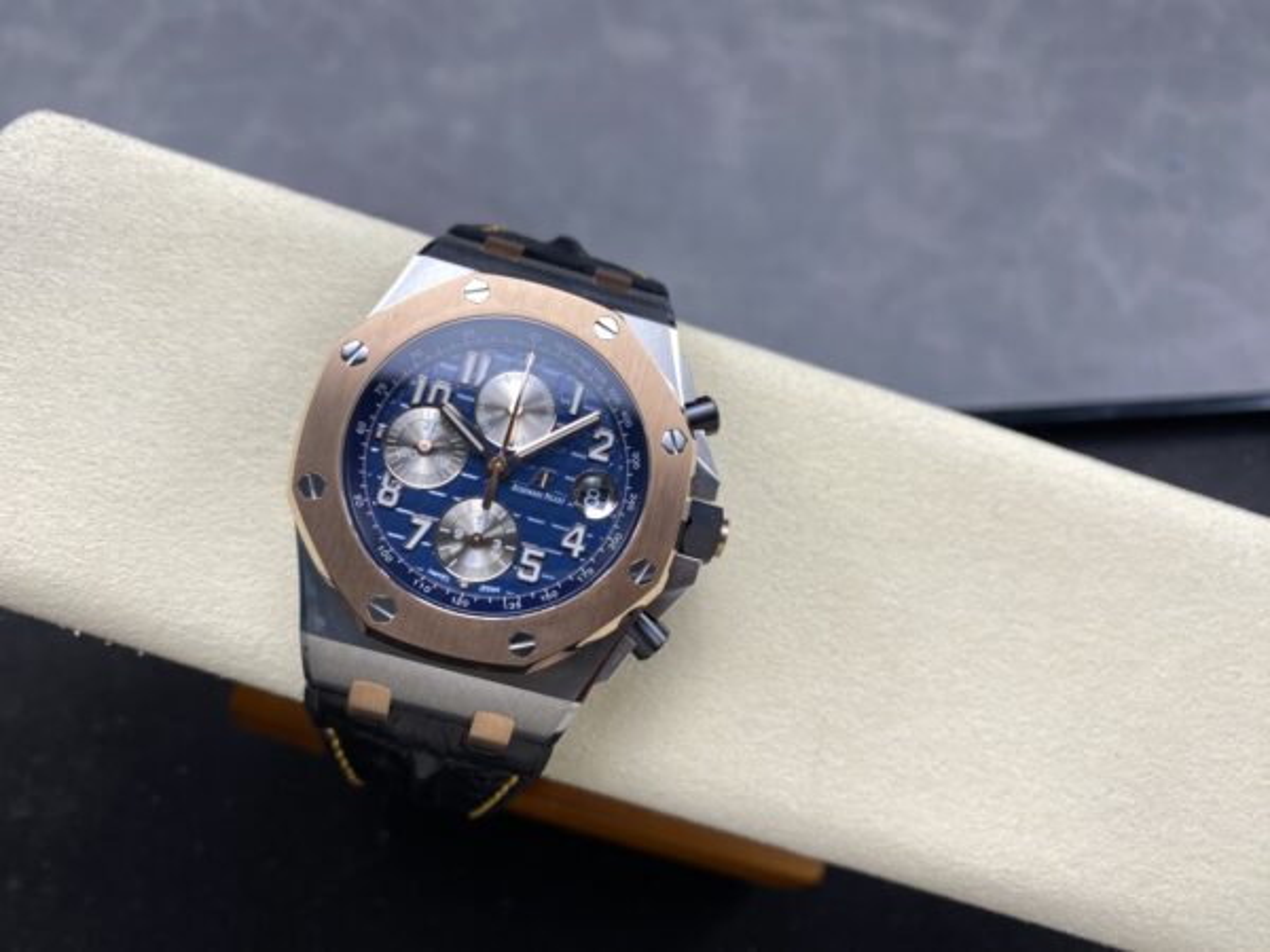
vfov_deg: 54.9
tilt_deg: -69.6
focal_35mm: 25
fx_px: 917
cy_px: 476
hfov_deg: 69.4
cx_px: 635
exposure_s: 1/153
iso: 32
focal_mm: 4.25
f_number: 1.8
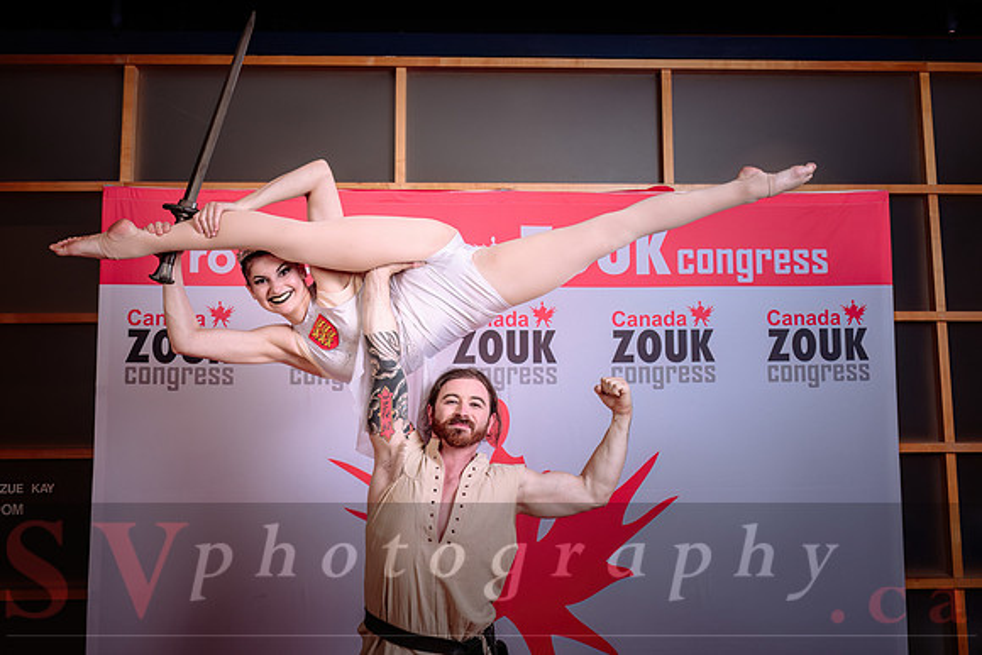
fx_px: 870
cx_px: 490
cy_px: 292
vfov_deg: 41.2
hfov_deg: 58.9
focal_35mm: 32
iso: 100
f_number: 5
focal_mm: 28
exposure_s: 1/160
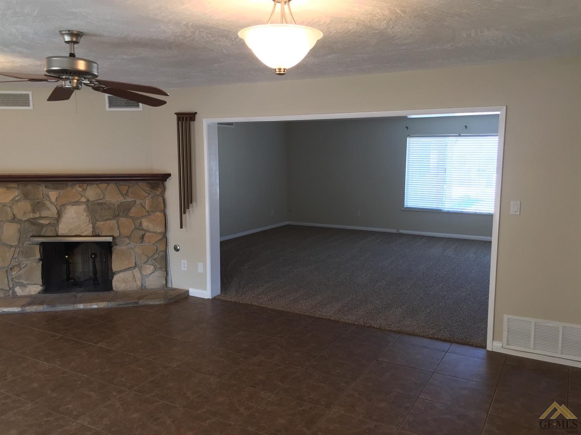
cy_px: 218
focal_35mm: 29
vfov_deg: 48.2
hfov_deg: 61.7
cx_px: 290
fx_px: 487
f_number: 2.2
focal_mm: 4.15
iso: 64
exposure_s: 1/30
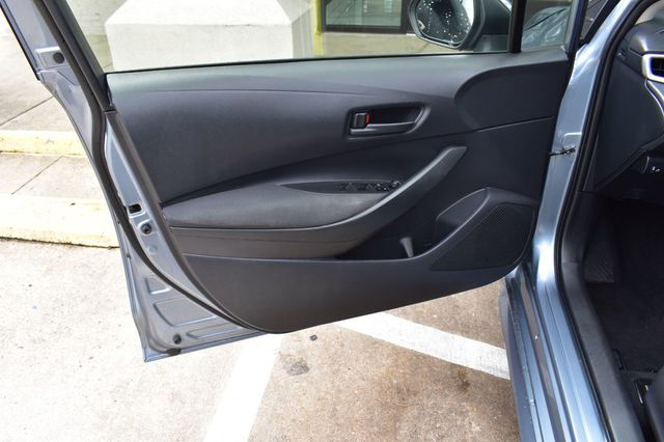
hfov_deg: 67.4
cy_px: 221
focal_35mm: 27
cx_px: 332
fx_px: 498
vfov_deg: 47.9
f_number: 9
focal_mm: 18
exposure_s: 1/160
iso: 400
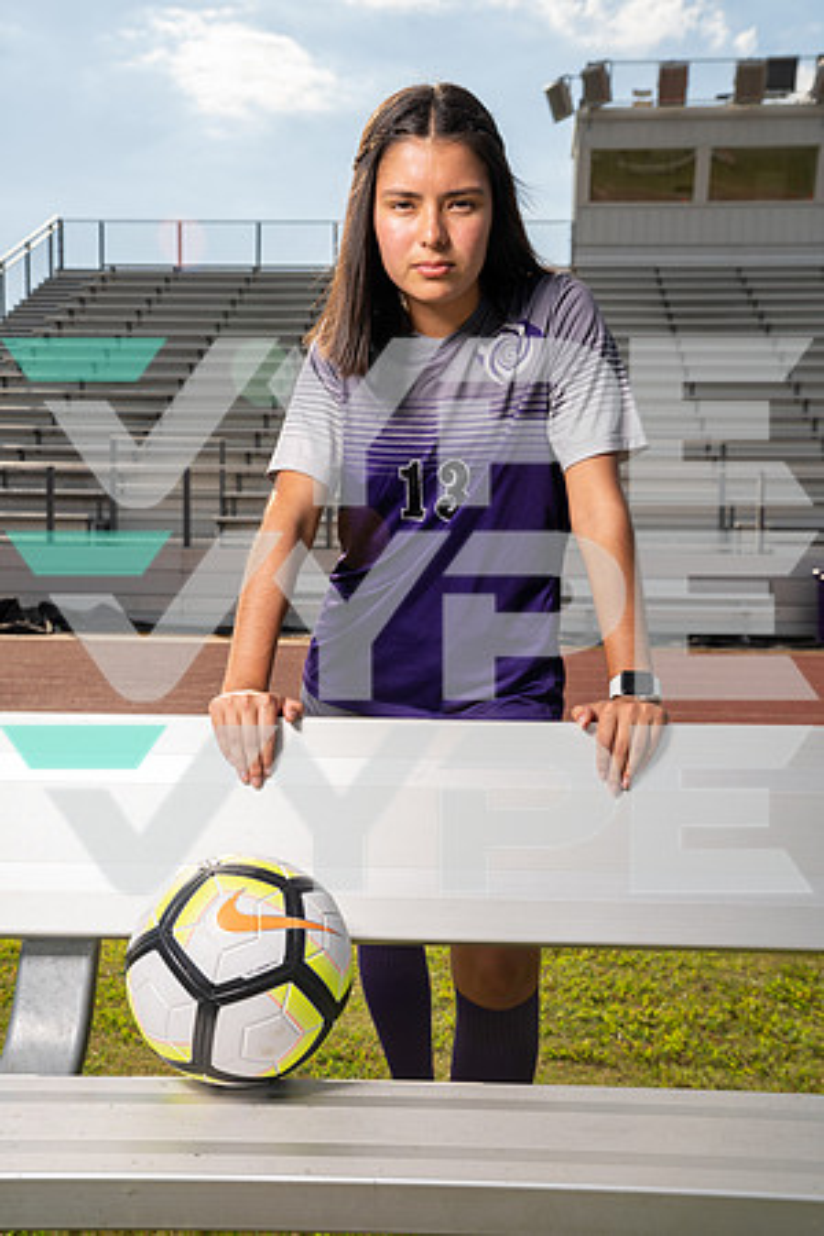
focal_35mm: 40
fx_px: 1373
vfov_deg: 48.5
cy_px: 618
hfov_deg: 33.4
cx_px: 412
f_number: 8
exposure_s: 1/640
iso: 250
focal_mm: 40
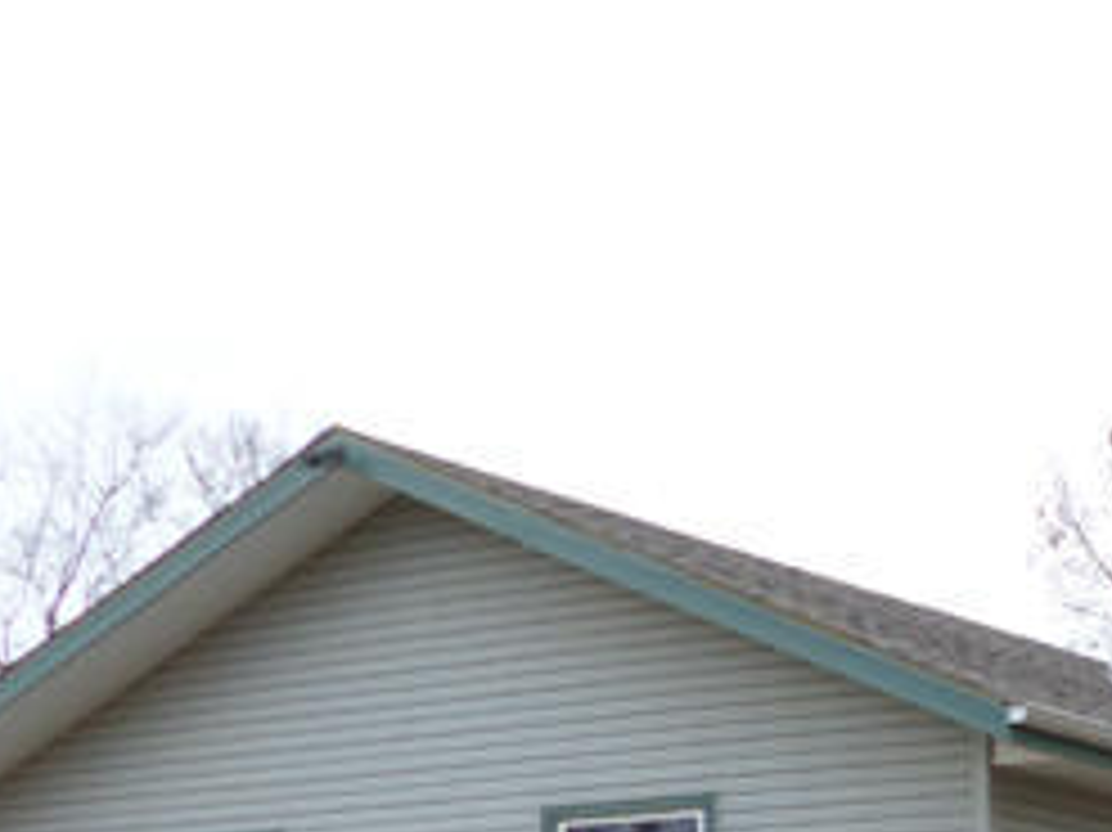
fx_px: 2601
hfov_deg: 21.1
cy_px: 1111
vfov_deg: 17.0
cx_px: 1567
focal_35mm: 81
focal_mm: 4.5
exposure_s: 1/250
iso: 100
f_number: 4
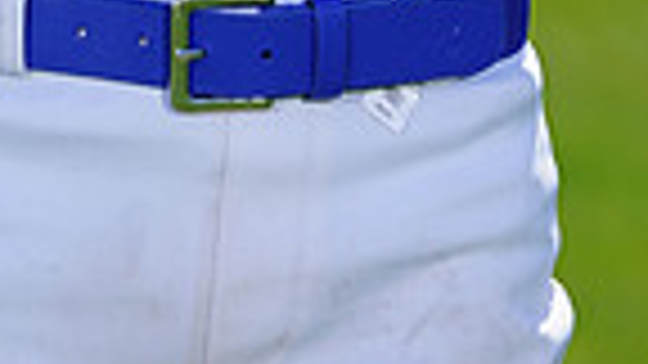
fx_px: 19382
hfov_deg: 1.9
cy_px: -863
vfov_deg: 1.1
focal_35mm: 1128
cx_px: 218
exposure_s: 1/250
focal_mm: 268
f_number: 8
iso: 100
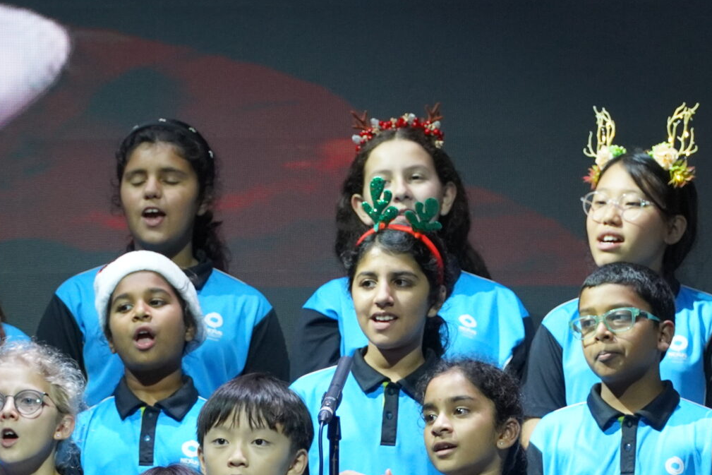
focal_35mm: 308
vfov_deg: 4.4
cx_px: 435
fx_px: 6097
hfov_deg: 6.7
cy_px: 554
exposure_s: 1/160
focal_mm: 81
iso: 1250
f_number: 4
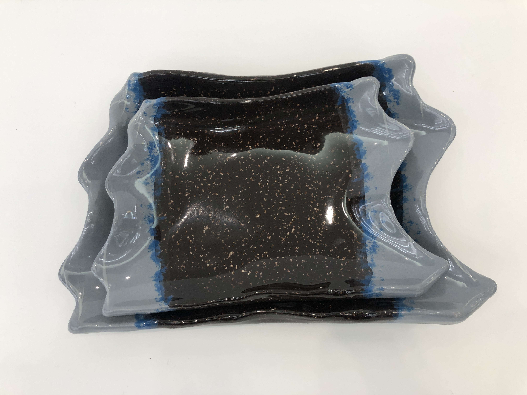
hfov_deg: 63.4
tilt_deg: -79.9
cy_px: 198
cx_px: 264
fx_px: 426
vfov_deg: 49.7
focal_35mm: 28
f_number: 1.8
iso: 32
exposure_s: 1/33
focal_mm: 4
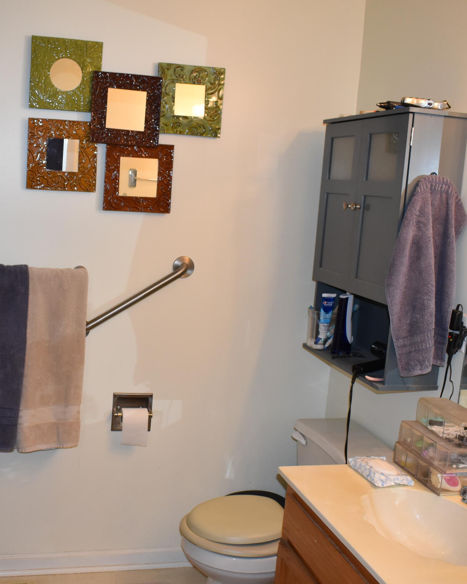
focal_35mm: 41
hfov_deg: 36.2
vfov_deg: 44.8
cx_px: 169
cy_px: 309
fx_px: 708
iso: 800
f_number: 4.5
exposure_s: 1/80
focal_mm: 18
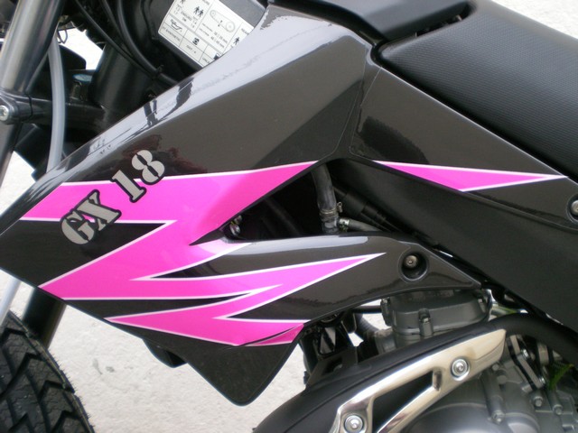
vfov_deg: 32.9
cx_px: 289
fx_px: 735
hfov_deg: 42.9
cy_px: 216
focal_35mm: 44
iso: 200
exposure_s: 1/30
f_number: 3.5
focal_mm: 7.4
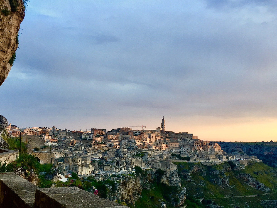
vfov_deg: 37.6
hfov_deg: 48.8
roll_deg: -2.7
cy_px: 126
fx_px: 304
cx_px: 119
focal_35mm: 38
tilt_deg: +2.9
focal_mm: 4.15
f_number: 2.2
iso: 50
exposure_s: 1/100
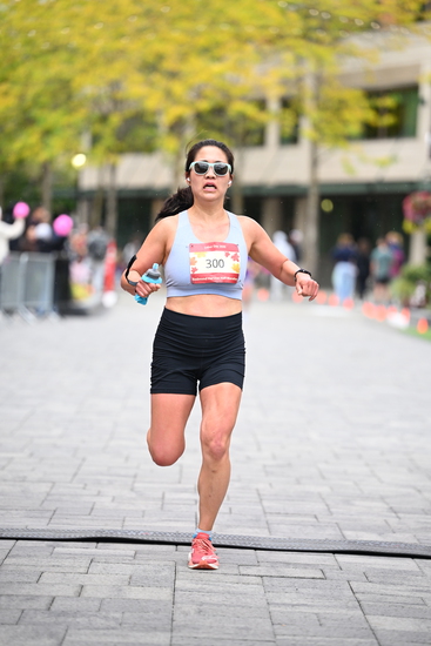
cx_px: 216
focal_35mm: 140
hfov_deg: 9.8
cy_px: 323
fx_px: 2512
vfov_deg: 14.6
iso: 1250
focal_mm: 140
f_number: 2.8
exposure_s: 1/1600
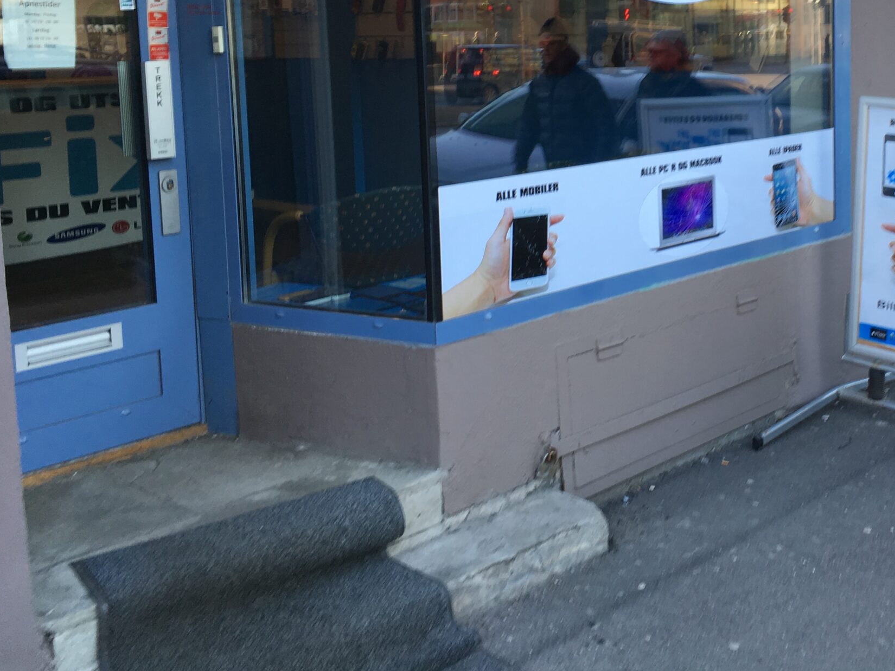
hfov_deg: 40.7
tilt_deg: -3.9
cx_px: 691
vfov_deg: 31.5
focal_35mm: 45
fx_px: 1163
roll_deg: +0.6
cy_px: 155
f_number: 2.2
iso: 25
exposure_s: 1/100
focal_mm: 4.15
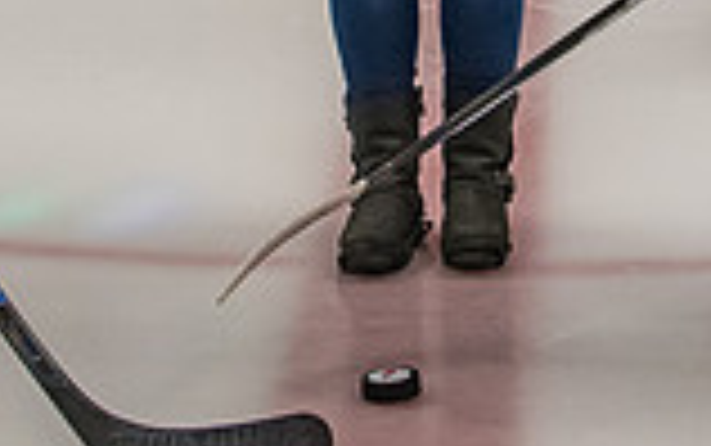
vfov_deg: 7.2
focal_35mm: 177
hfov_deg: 11.8
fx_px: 3432
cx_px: 457
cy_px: -448
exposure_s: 1/250
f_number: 4
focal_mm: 28
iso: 1600
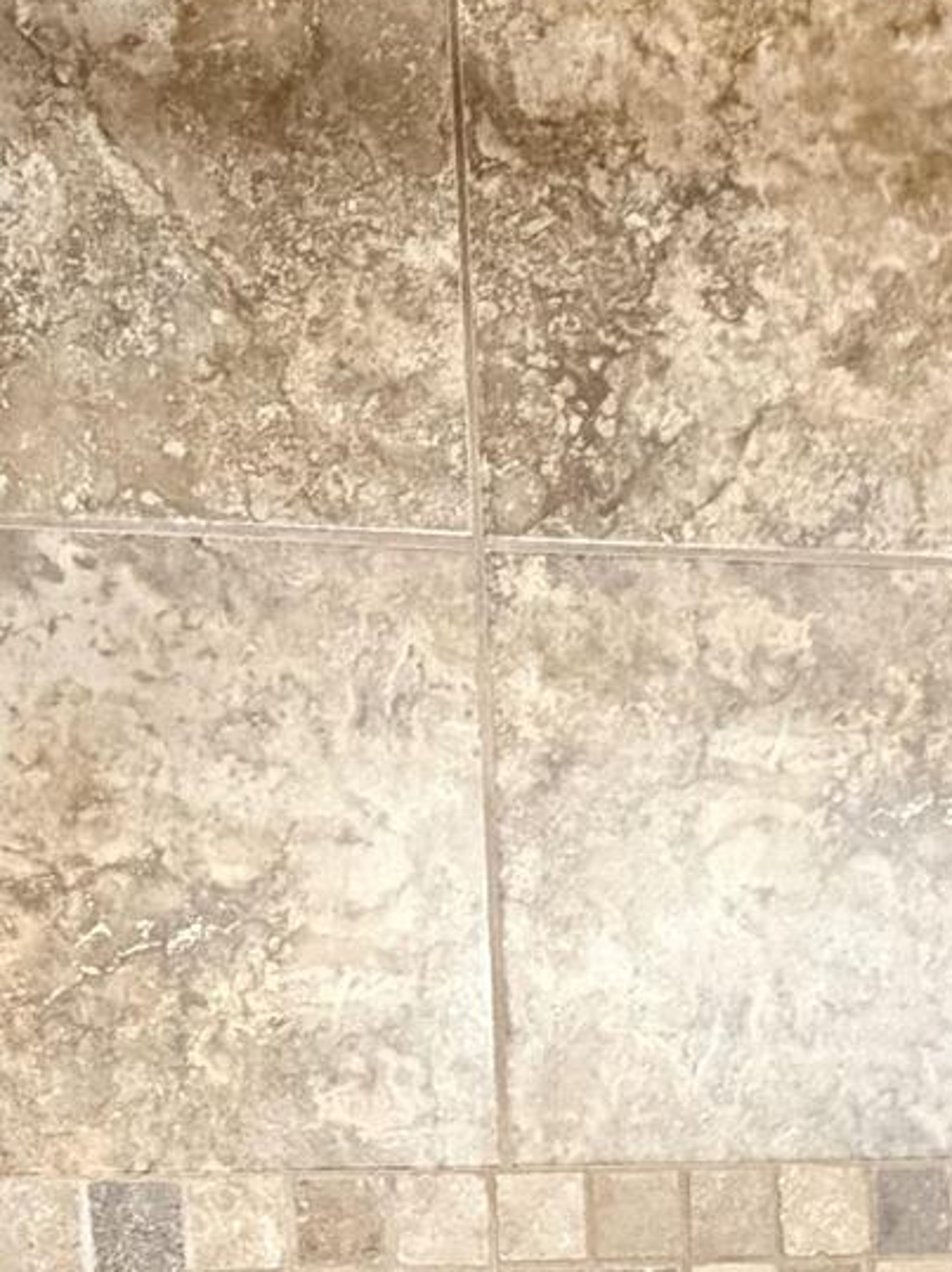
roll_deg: +1.2
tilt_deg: -5.8
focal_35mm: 60
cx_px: 775
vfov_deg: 27.9
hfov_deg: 24.0
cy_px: 1556
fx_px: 2202
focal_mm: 2.22
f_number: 2.2
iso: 800
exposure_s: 1/60
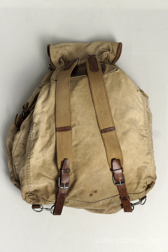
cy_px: 126
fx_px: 336
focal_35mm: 48
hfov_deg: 28.1
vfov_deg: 41.1
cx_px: 84
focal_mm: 32
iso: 400
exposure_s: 1/100
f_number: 4.5
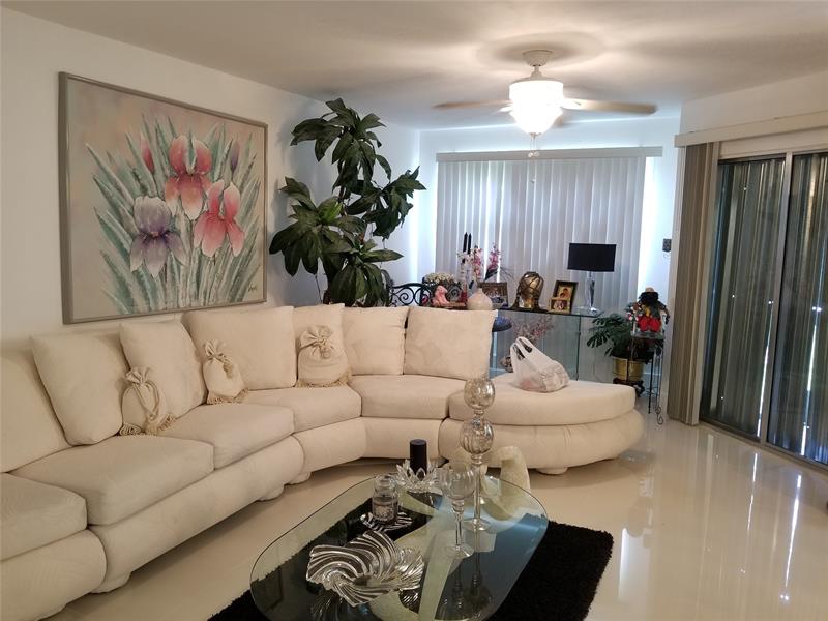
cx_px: 414
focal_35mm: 26
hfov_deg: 67.3
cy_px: 310
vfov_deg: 53.1
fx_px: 622
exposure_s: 1/30
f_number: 1.7
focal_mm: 4.25
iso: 200
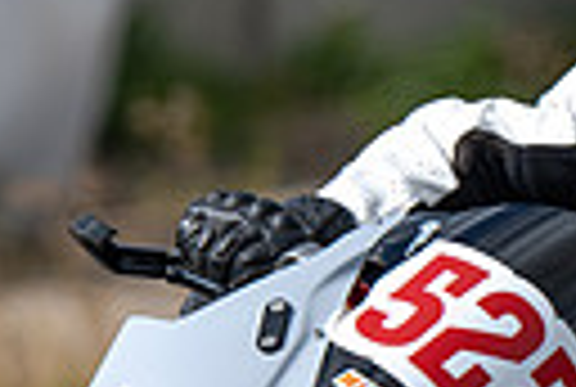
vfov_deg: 0.4
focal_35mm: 3100
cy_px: 428
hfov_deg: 0.7
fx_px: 49716
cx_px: 684
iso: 160
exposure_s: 1/1250
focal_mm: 600
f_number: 6.3
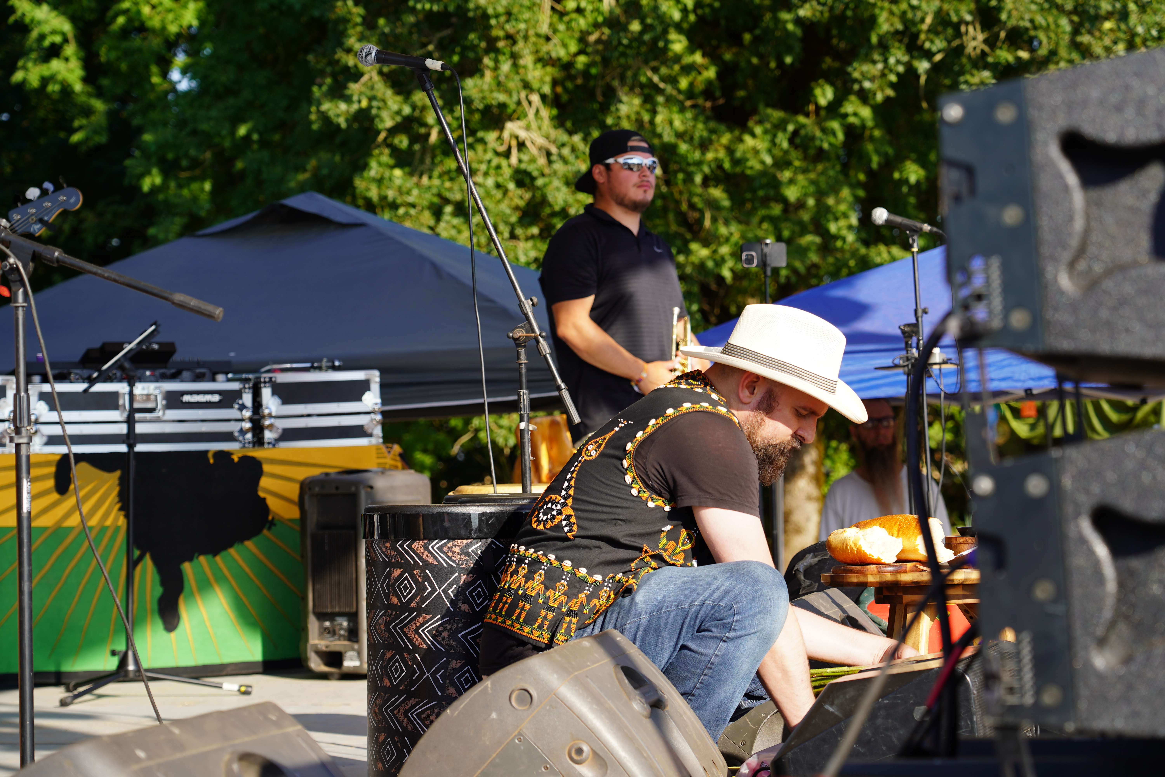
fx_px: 3398
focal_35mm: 105
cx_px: 582
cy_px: 388
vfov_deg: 13.0
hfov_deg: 19.5
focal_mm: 105
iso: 100
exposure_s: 1/200
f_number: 5.6
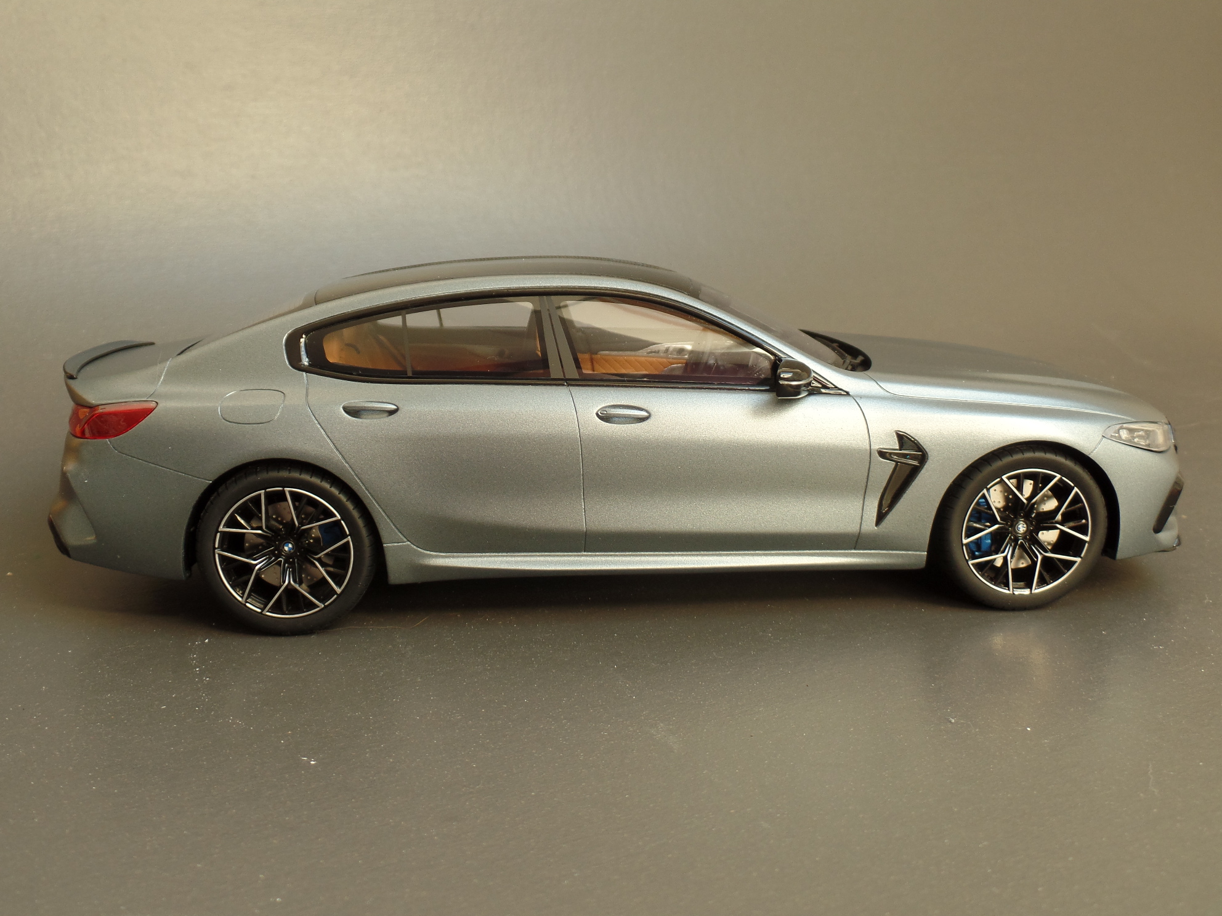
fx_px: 1236
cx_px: 611
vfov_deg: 40.7
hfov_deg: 52.6
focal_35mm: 35
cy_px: 458
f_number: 3
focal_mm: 6.2
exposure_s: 1/30
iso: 80
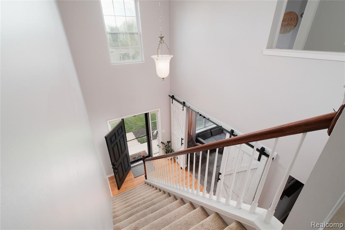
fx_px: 153
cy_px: 115
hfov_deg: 96.8
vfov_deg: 73.7
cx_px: 172
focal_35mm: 16
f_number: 7.1
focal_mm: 10.8
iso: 800
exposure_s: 1/250
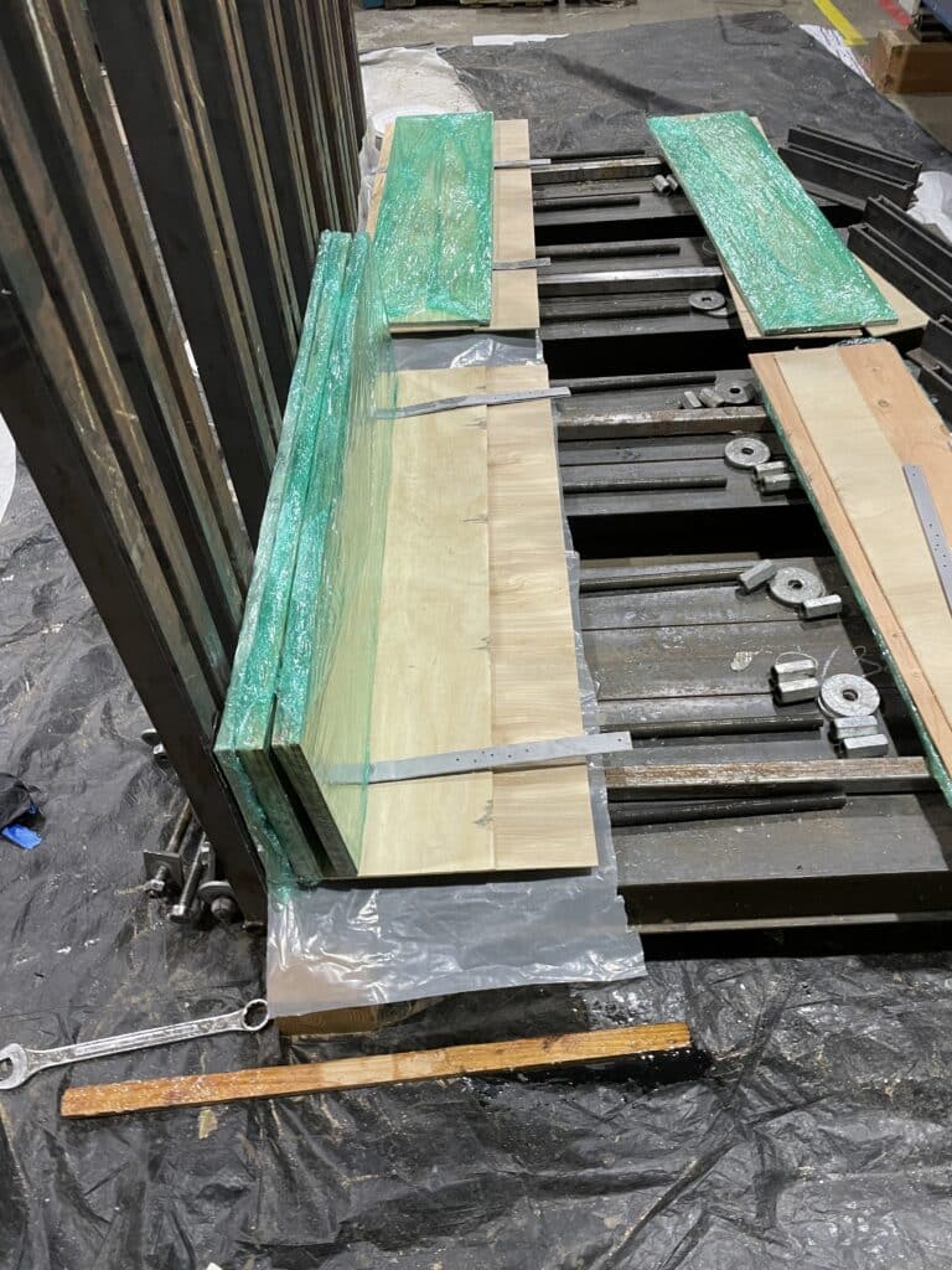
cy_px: 635
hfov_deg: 53.1
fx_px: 953
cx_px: 476
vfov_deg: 67.3
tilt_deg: -47.4
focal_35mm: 26
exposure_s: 1/60
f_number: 1.6
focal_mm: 4.2
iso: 160
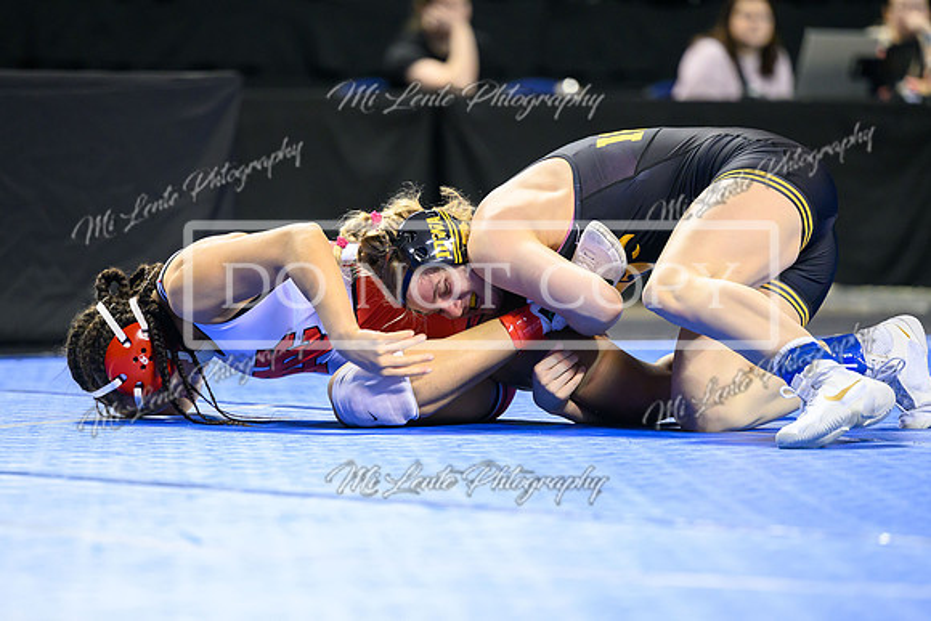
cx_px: 397
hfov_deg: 8.9
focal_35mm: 230
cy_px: 321
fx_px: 5961
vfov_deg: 6.0
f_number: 2.8
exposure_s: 1/800
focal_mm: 175
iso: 3200
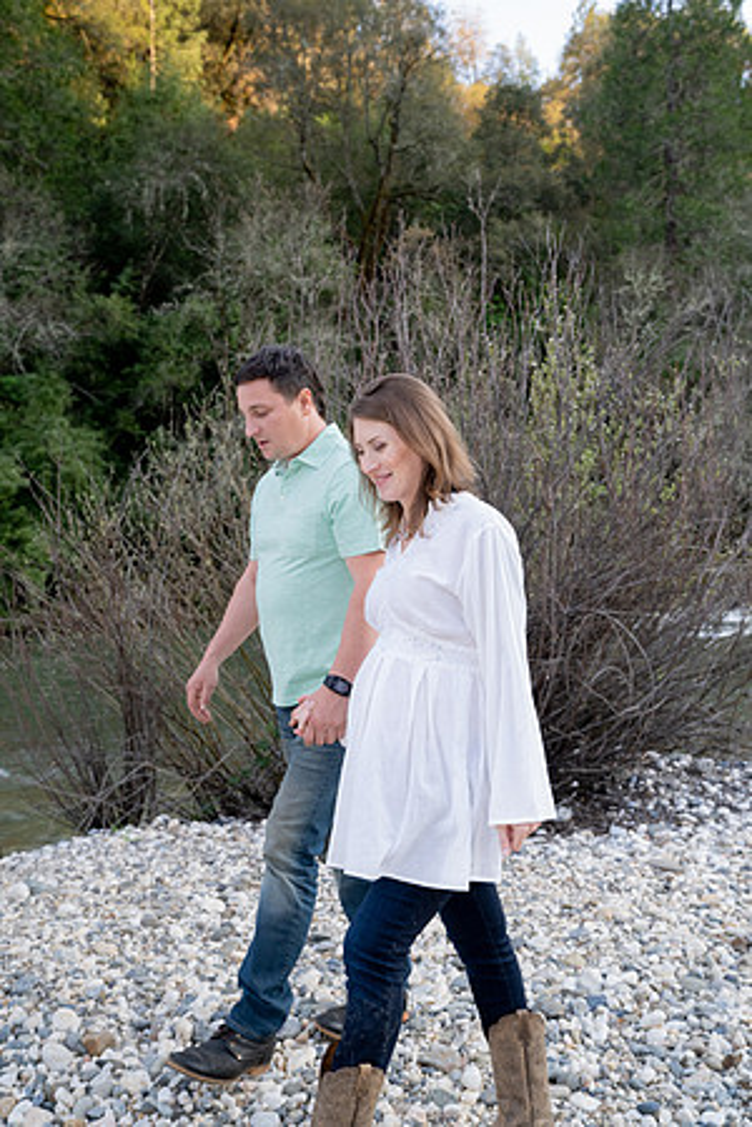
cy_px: 564
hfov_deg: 35.9
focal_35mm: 37
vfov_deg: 51.9
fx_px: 1159
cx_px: 376
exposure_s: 1/250
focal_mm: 37
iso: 800
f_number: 5
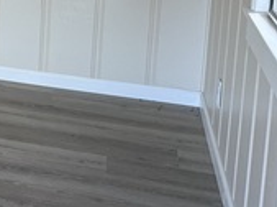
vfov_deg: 14.8
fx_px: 759
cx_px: -232
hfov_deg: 16.9
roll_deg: +0.0
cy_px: -62
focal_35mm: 95
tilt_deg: -7.7
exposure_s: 1/103
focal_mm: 6.76
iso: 200
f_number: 1.78
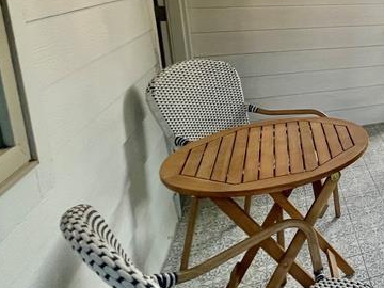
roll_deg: -1.7
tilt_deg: -10.0
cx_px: 534
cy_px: 52
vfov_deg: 37.1
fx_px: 410
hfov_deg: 32.3
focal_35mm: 37
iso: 125
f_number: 1.8
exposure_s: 1/120
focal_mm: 1.57
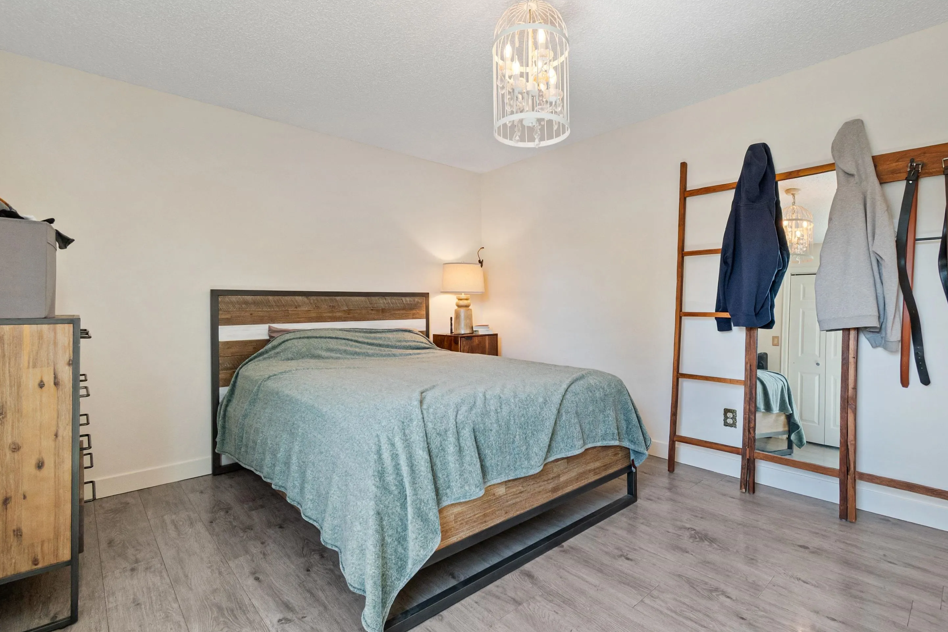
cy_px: 307
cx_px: 489
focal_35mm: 16
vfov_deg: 73.7
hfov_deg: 96.7
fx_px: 421
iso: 200
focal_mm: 10
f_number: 7.1
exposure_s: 1/30
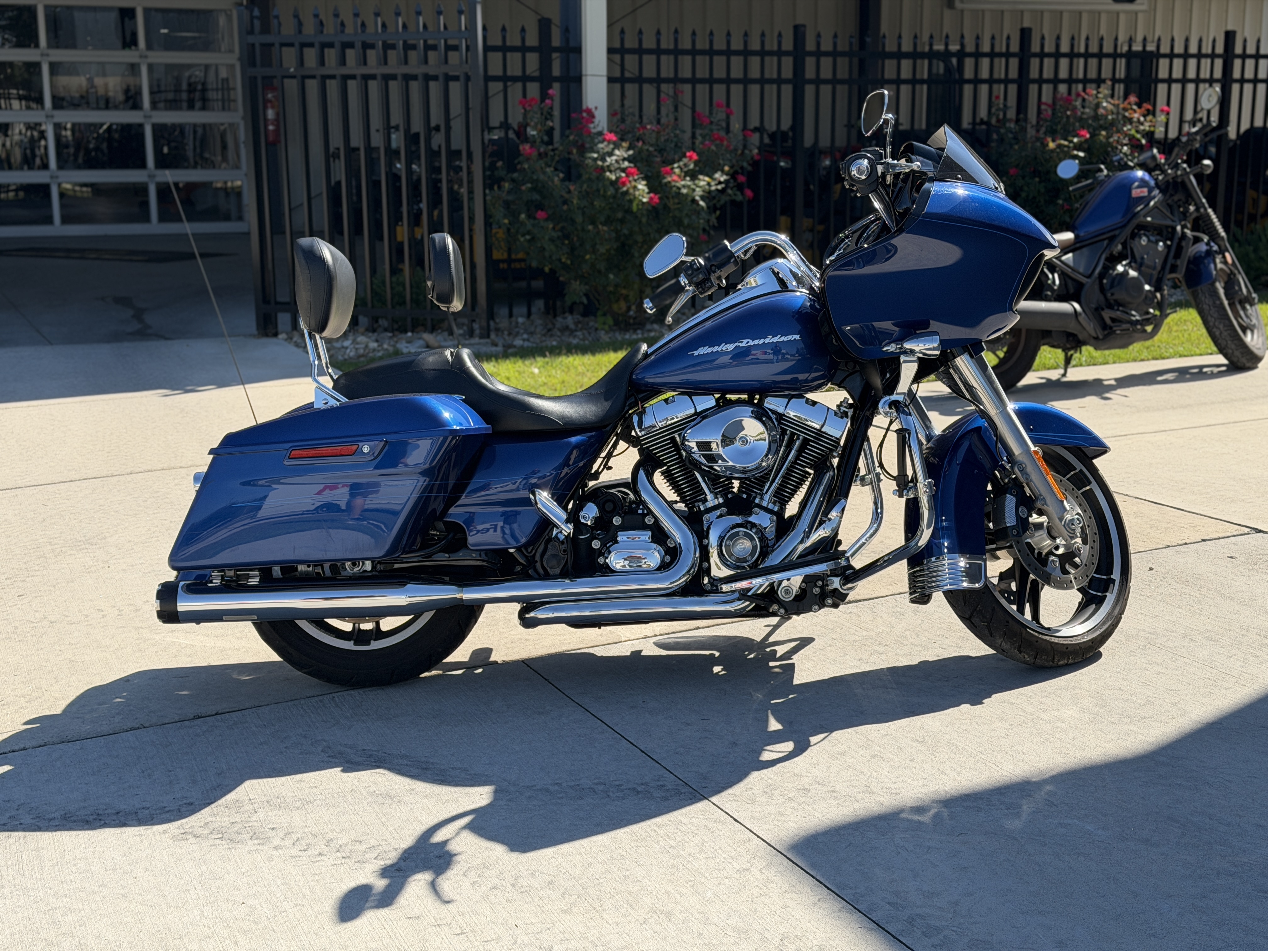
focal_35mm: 48
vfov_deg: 30.3
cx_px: 634
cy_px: 476
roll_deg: +0.1
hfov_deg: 39.7
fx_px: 1758
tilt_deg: -11.0
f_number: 1.78
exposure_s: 1/2762
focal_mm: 6.76
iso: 64
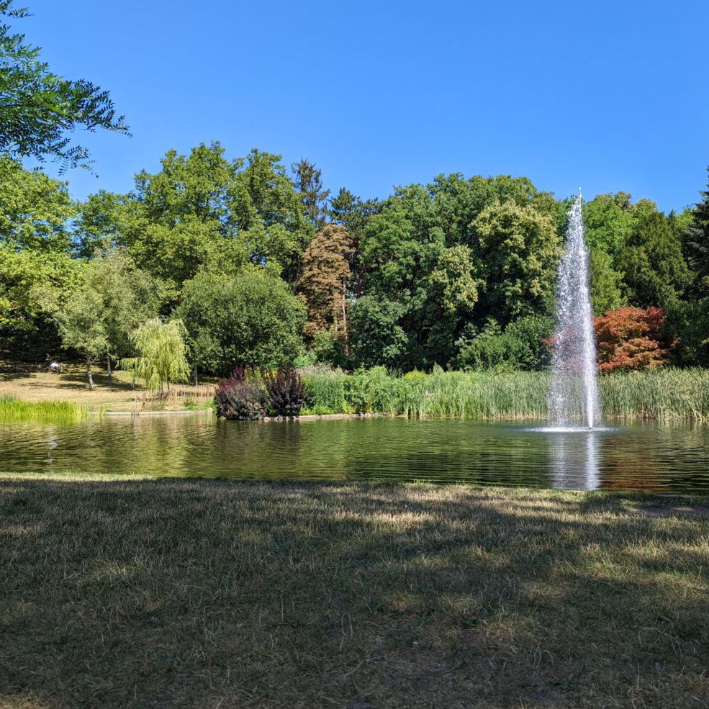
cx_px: 464
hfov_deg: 54.7
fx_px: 672
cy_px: 351
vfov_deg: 55.6
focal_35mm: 29
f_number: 1.85
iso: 43
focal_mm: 6.81
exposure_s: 1/1058
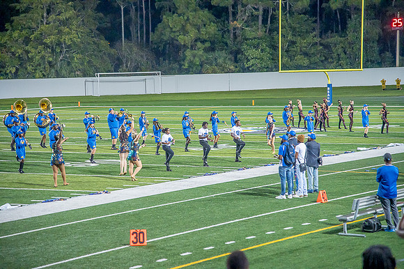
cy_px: 134
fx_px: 1346
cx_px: 202
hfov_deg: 17.1
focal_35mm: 120
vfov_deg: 11.4
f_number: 4
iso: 2000
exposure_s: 1/200
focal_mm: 120
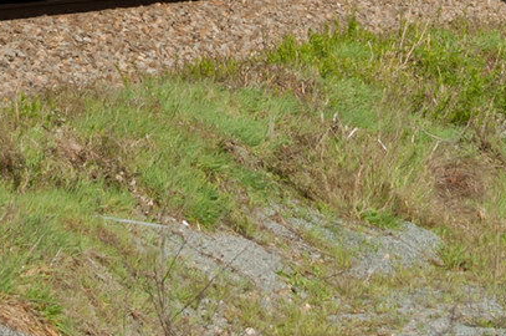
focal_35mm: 255
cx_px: 264
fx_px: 3578
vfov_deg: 5.2
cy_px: -432
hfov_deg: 8.1
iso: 200
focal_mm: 36
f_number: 7.1
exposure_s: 1/800
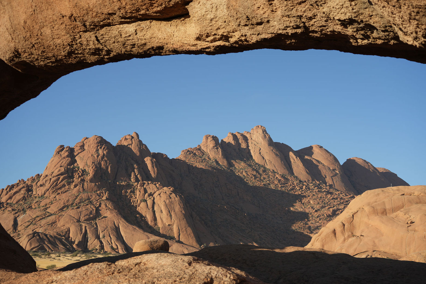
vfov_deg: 26.5
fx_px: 604
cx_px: 214
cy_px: 144
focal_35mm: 51
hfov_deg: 38.9
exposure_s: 1/400
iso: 100
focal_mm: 50
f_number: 7.1
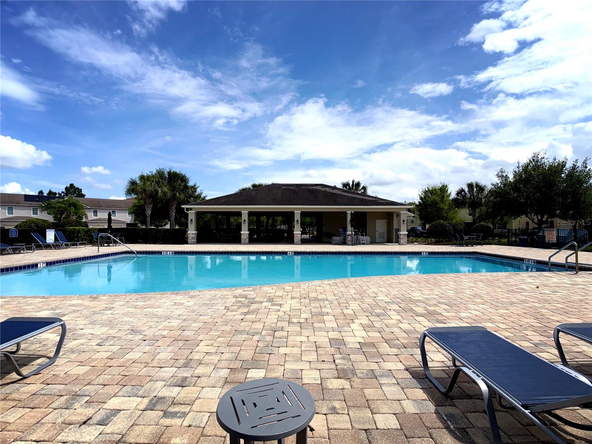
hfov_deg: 71.6
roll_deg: -0.4
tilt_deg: +1.4
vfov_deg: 56.8
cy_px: 222
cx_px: 296
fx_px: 410
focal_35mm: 24
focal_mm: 6.76
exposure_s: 1/14286
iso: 80
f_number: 1.78
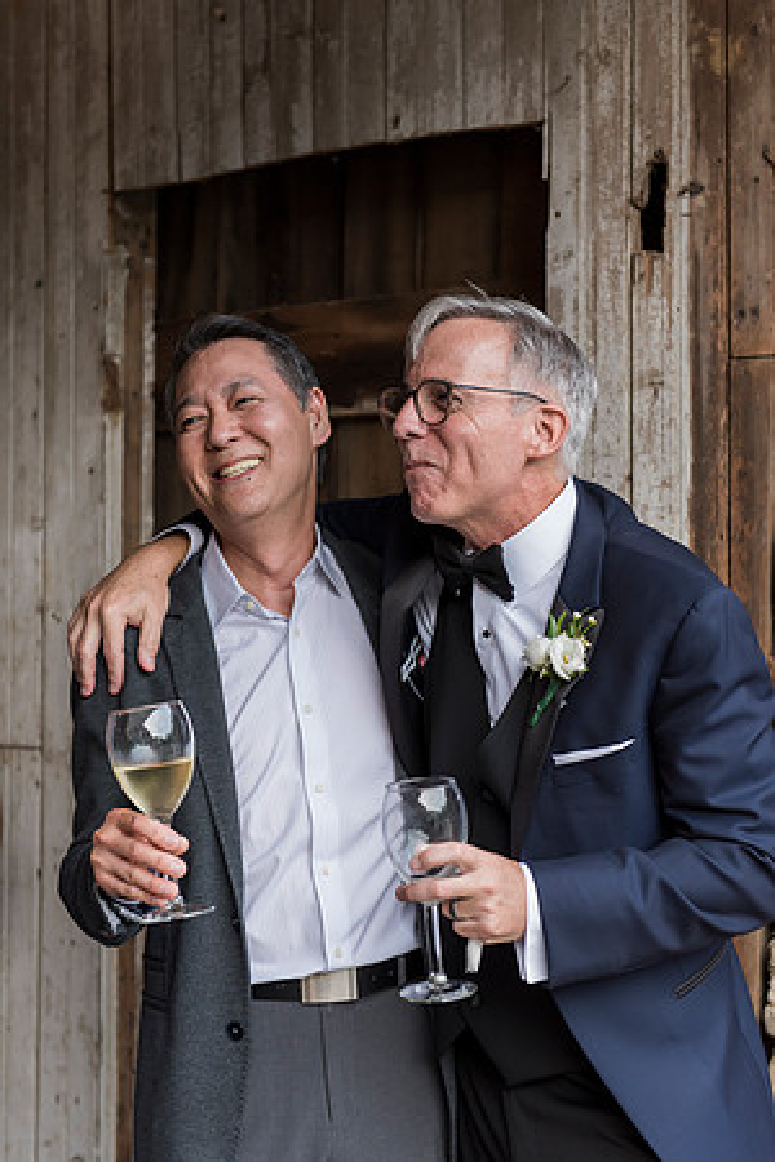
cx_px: 388
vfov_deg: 32.4
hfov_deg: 21.9
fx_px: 2002
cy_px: 581
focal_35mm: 62
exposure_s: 1/250
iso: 800
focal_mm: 62
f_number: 3.5
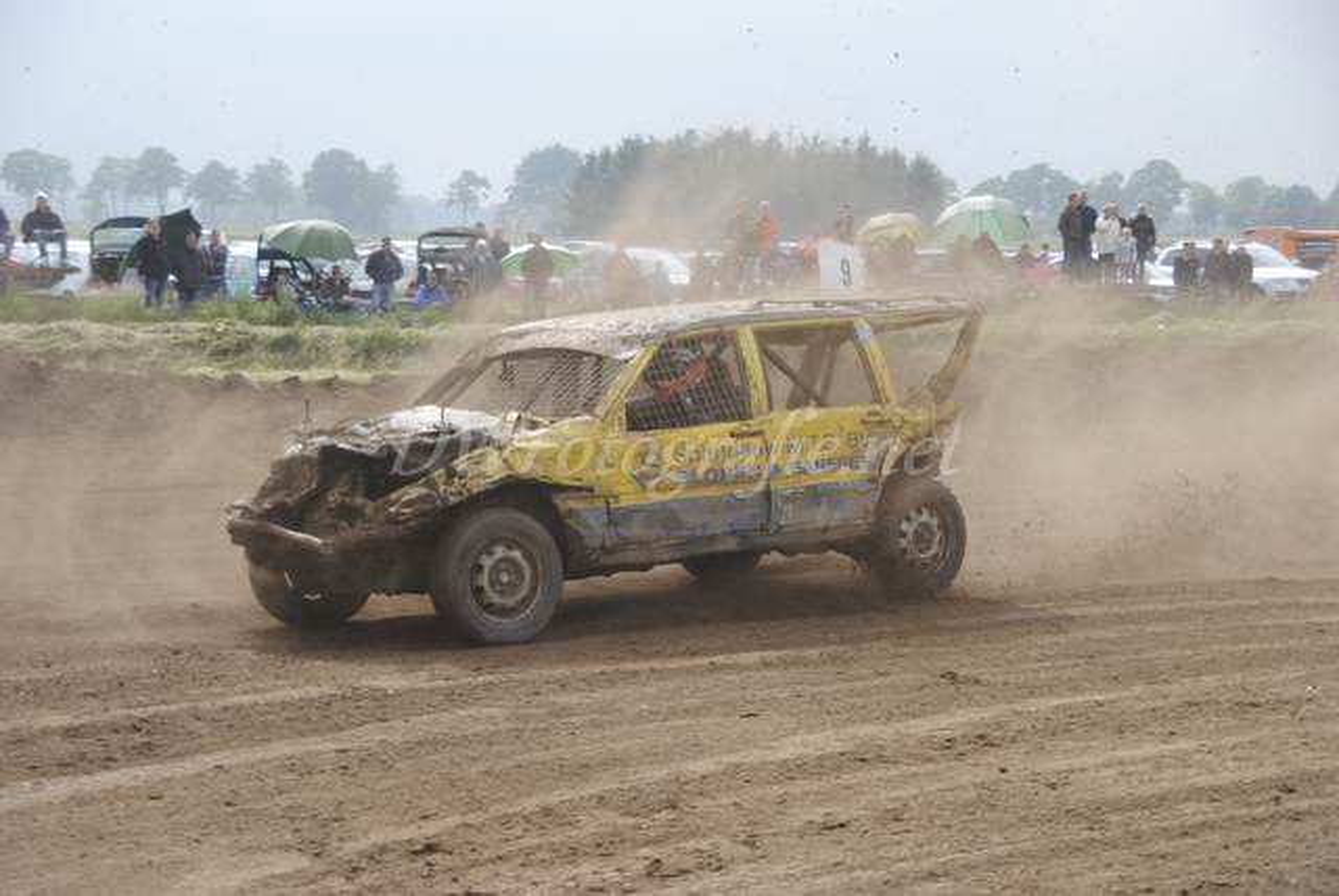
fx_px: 3350
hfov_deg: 22.6
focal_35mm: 90
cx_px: 670
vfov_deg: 15.2
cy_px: 448
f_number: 5
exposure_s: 1/640
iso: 200
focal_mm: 60
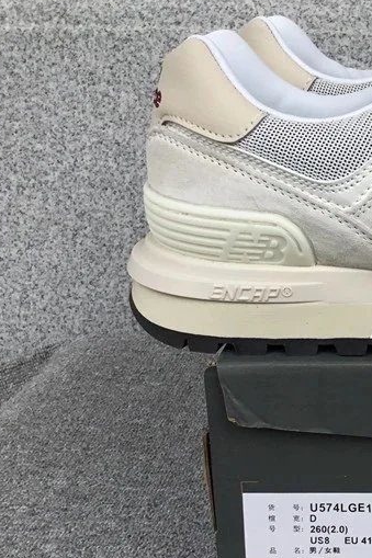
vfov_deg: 35.0
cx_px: 478
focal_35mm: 57
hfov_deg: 21.6
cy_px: 301
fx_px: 884
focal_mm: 3.3
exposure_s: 1/405
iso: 25
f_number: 2.4
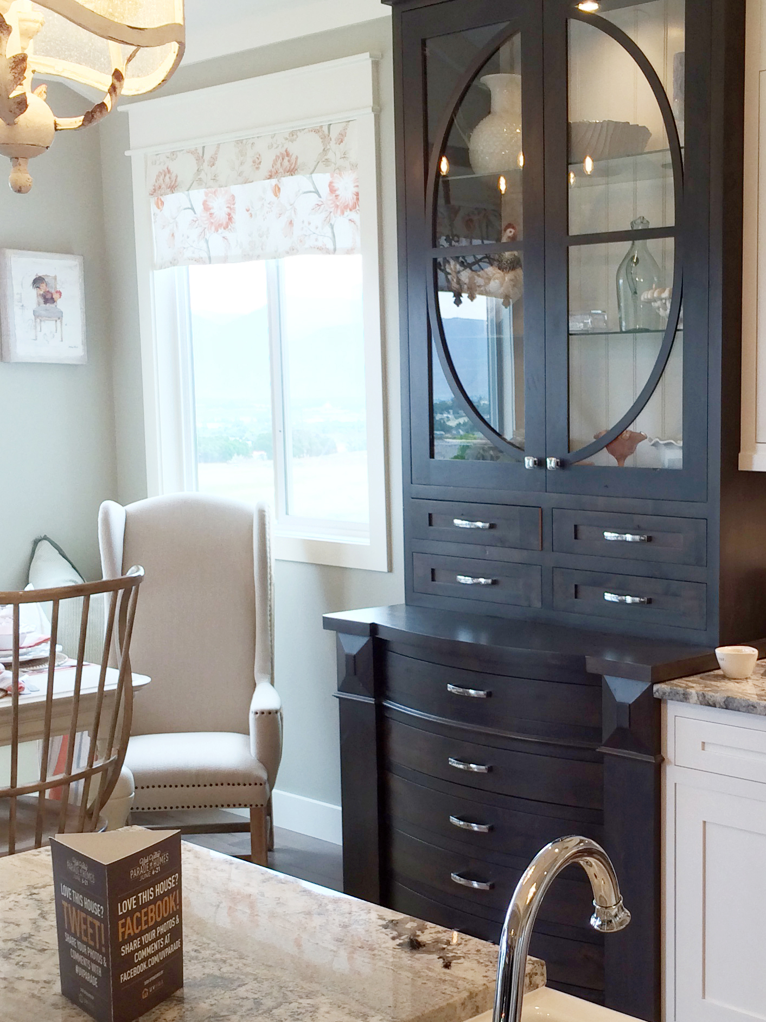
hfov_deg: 27.4
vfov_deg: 36.7
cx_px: 620
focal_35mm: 52
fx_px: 1534
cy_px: 594
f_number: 2.2
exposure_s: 1/60
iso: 50
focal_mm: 4.12
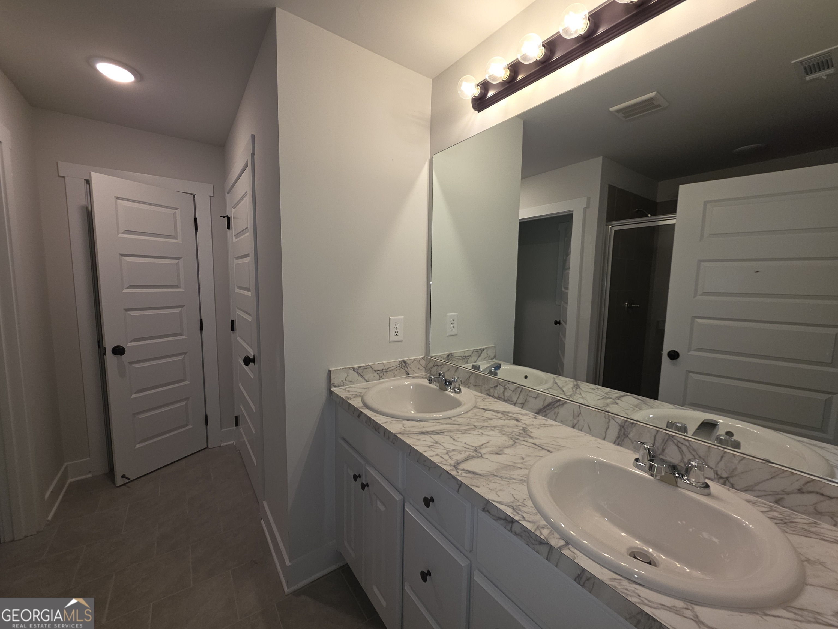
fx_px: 315
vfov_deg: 89.9
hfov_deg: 106.2
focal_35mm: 13
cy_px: 314
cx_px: 419
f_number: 1.9
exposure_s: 1/60
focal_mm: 2.2
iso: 32
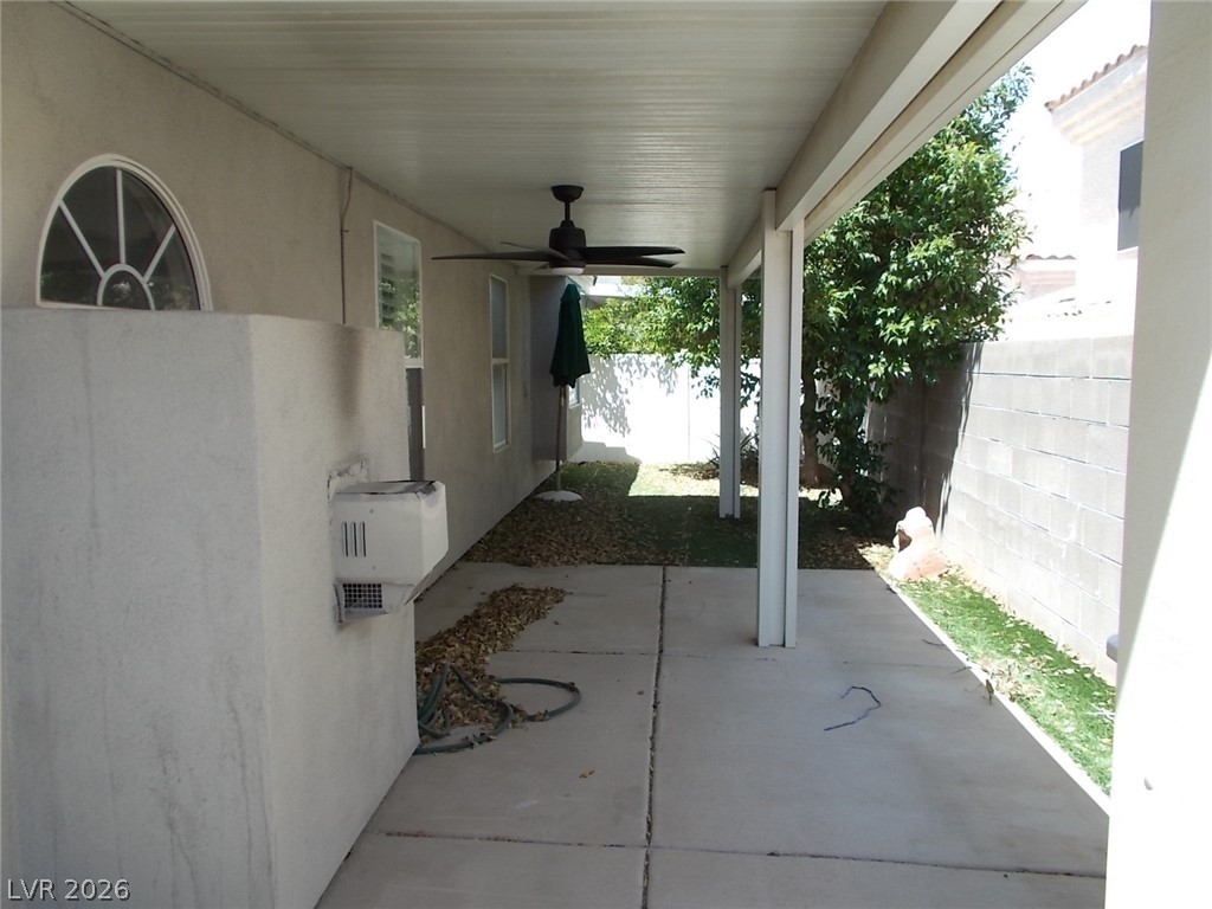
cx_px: 606
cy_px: 454
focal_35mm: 26
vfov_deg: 53.1
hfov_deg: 67.3
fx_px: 910
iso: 80
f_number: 3.2
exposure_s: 1/200
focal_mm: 4.6
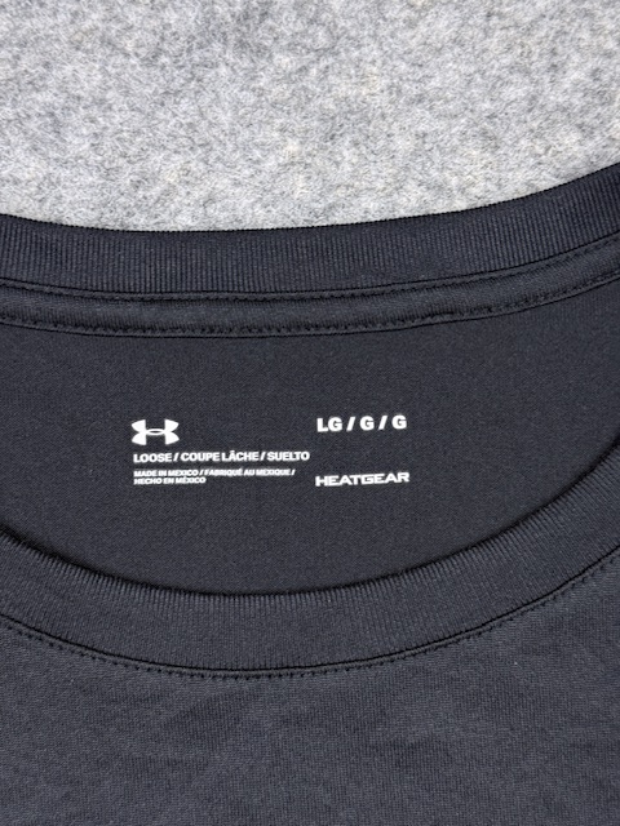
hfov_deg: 30.3
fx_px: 1146
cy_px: 413
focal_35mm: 48
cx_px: 310
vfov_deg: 39.7
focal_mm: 6.76
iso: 100
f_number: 1.78
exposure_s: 1/100
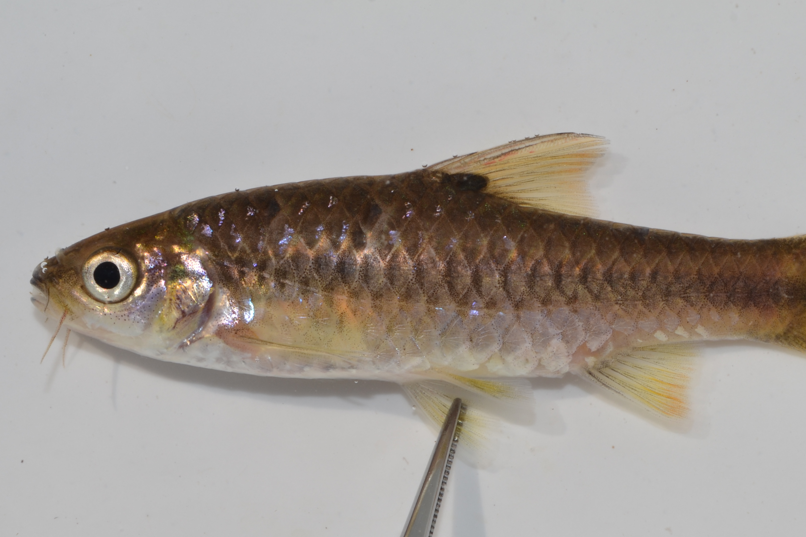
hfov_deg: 19.4
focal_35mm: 105
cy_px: 406
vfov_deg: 13.0
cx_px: 454
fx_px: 2351
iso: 100
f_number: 20
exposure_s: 1/160
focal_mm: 46
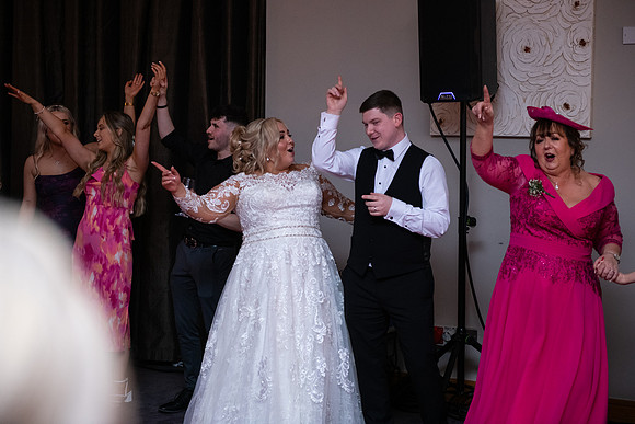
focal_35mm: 70
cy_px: 212
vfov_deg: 19.5
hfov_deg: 28.8
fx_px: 1235
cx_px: 318
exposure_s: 1/160
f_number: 3.5
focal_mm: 70
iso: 1250
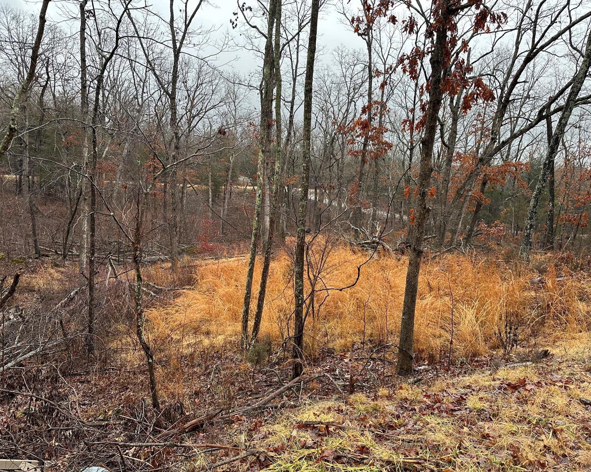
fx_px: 455
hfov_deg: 66.0
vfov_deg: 54.9
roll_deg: -2.2
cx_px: 298
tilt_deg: -8.1
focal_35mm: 26
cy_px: 230
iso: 80
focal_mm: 6.86
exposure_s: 1/146
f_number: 1.78
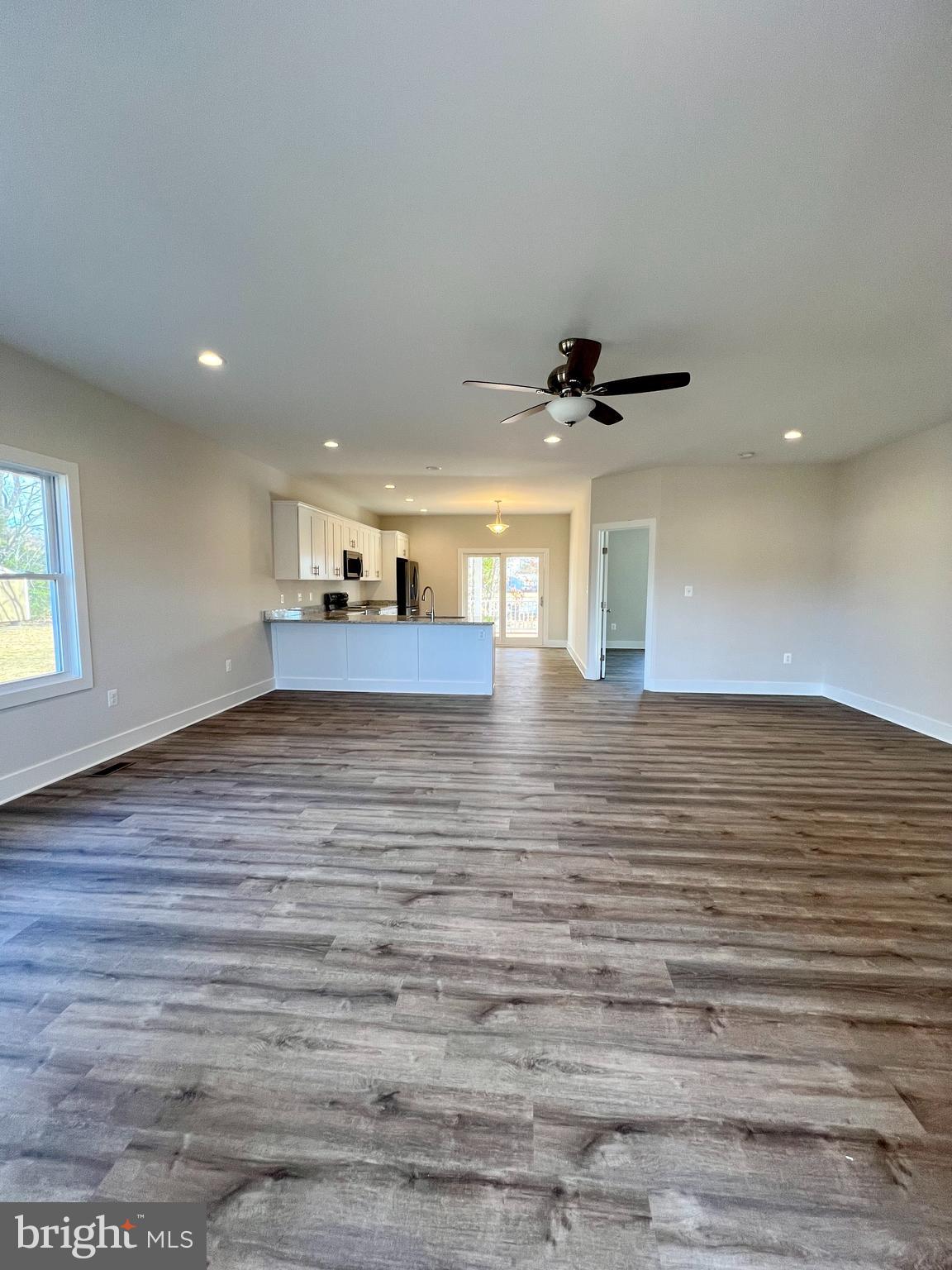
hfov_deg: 89.9
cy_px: 635
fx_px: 477
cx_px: 476
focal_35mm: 13
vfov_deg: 106.2
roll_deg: +0.0
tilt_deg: -4.9
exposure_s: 1/120
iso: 100
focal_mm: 1.57
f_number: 1.8
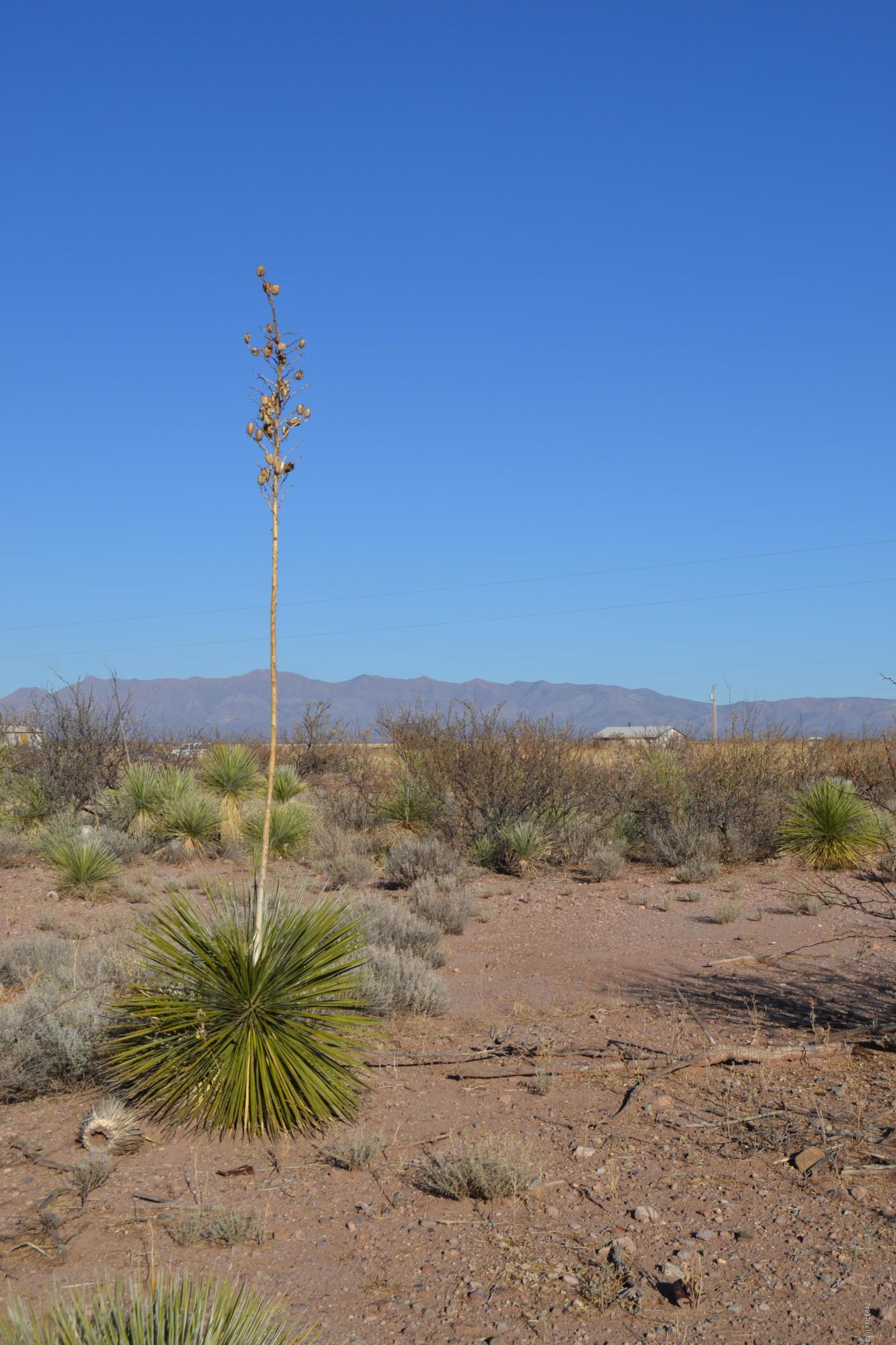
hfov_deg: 29.9
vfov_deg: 43.6
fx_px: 1680
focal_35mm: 45
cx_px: 448
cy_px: 672
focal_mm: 30
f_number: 9
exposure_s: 1/320
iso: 100
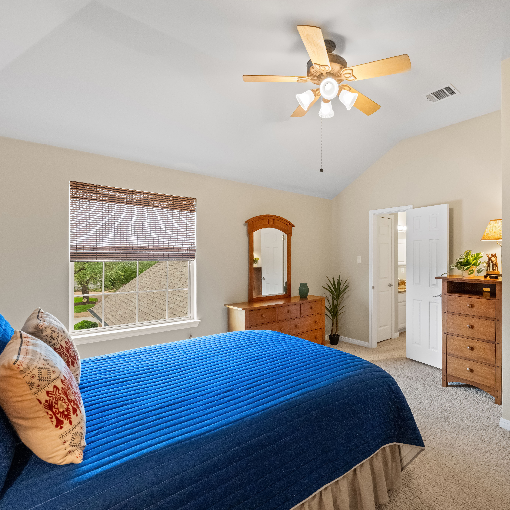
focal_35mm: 18
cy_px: 256
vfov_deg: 80.7
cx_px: 321
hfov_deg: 79.1
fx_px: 300
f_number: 7.1
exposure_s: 1/50
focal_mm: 14
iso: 2500
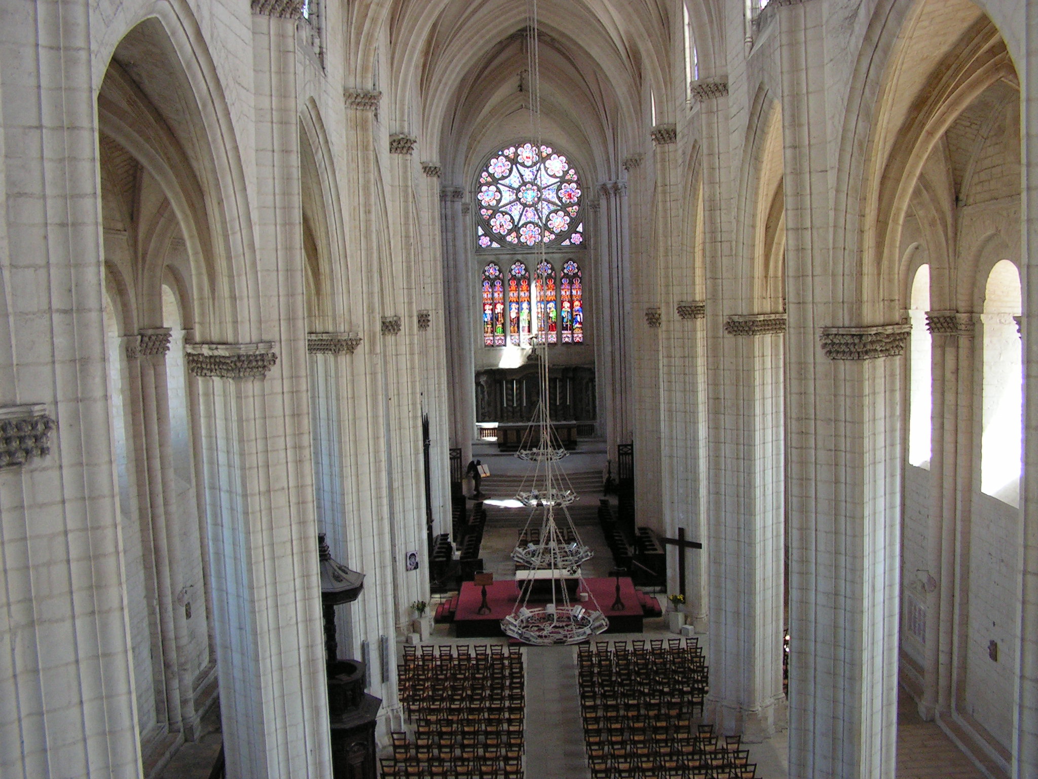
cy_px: 390
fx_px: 1080
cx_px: 519
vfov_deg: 39.7
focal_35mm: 36
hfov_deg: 51.4
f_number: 3.2
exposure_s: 1/40
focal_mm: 6
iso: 160
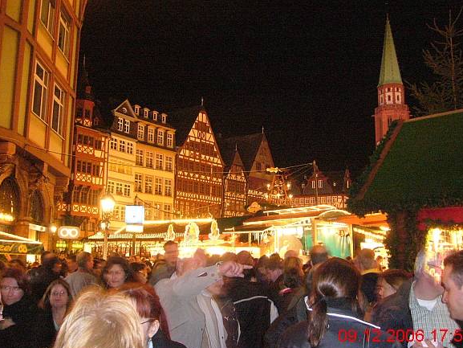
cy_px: 170
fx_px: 495
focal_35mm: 37
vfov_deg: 38.7
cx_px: 237
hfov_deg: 50.1
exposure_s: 1/8
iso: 400
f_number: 2.8
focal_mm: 5.8
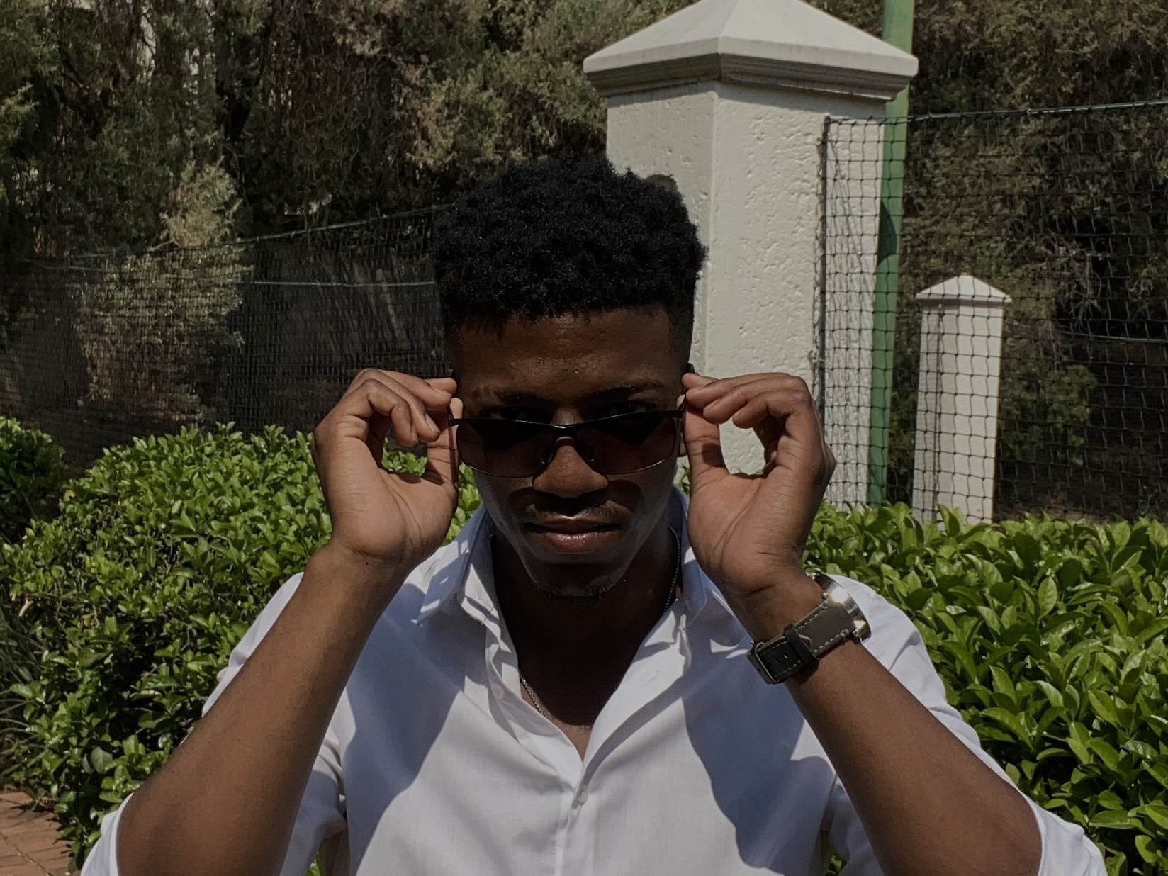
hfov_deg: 60.0
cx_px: 584
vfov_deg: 46.8
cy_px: 438
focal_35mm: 30
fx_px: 1012
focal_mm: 2.71
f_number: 2.2
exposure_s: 1/885
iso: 25
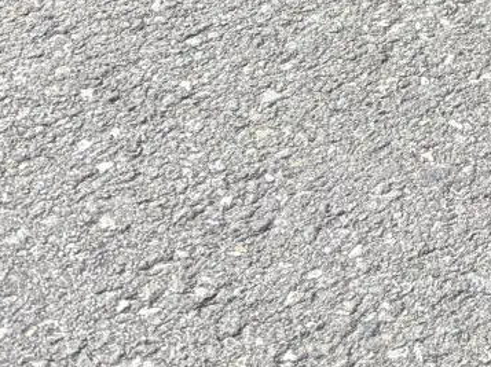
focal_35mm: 140
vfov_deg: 9.2
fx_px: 1984
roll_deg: -1.9
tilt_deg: -18.7
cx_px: 1181
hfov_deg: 11.6
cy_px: -576
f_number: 1.6
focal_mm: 5.96
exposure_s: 1/430
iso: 50
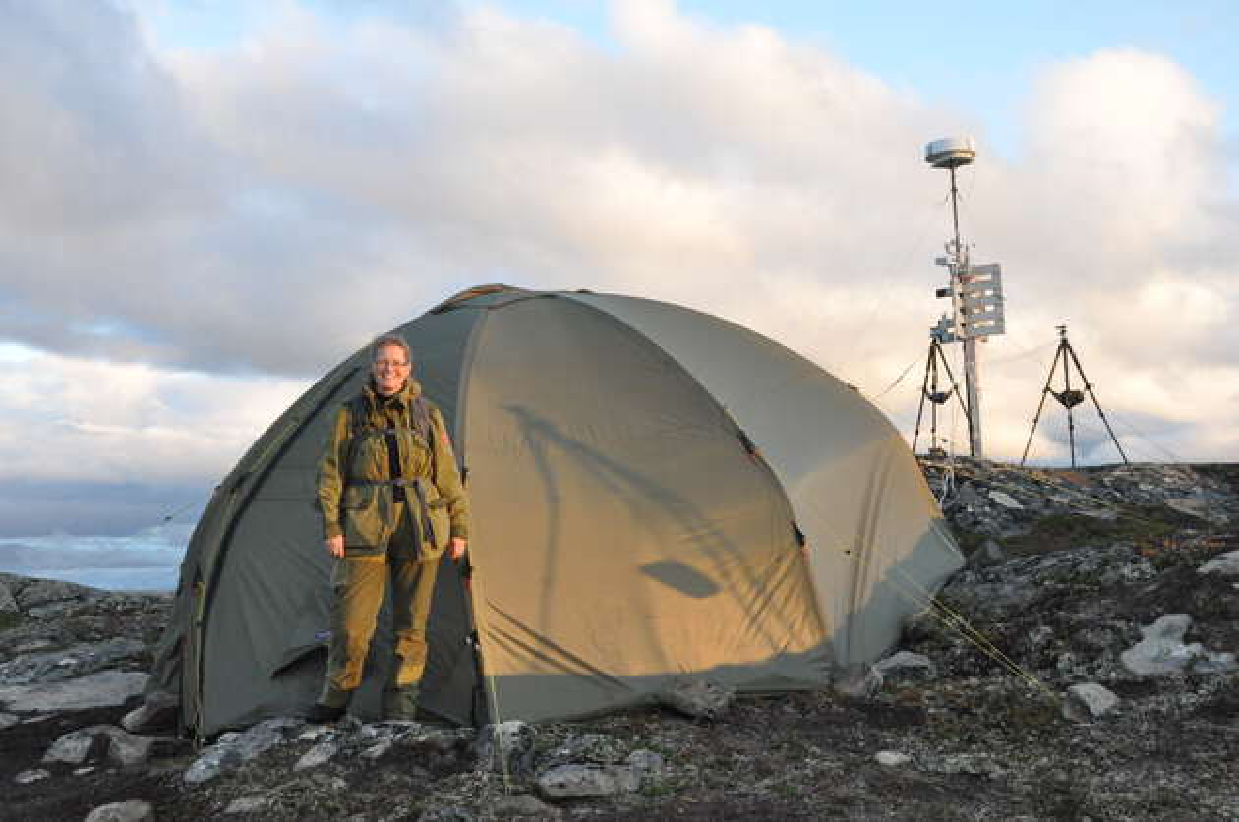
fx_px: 1598
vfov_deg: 28.9
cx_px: 620
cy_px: 411
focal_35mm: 46
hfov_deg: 42.4
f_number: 10
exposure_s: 1/400
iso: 3200
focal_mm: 31
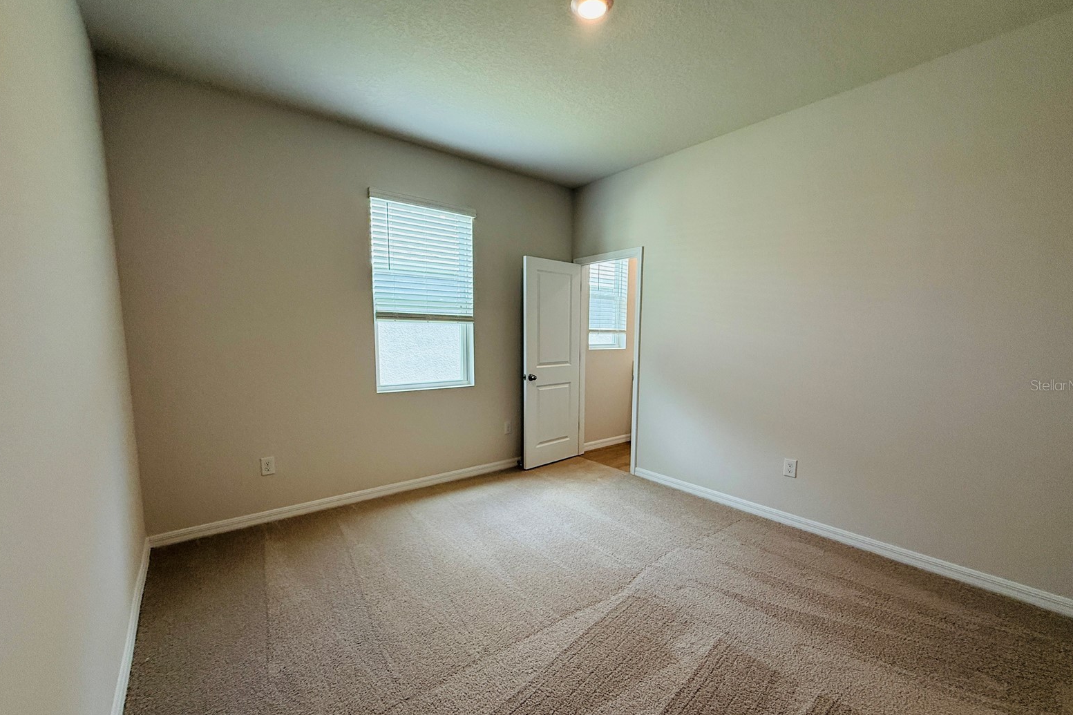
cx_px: 543
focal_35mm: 15
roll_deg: -0.6
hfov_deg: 100.4
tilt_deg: -5.9
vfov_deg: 77.2
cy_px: 385
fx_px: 447
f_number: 2.2
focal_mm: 2.22
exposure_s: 1/120
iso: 160
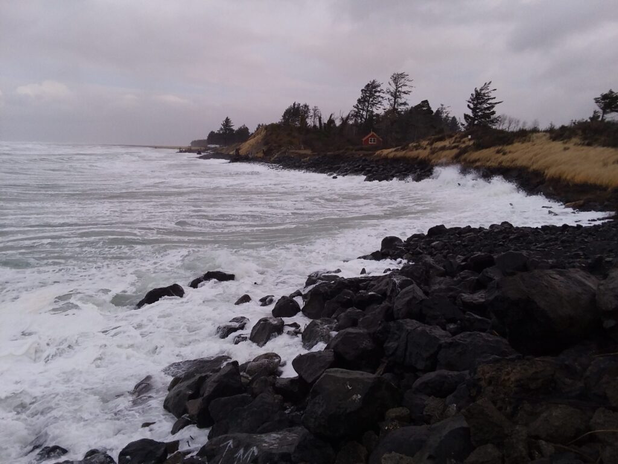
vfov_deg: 51.4
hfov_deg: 65.3
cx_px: 309
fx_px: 482
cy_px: 232
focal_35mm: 27
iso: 64
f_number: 1.9
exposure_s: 1/120
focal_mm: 2.91
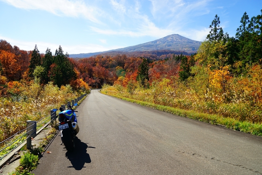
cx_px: 131
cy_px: 88
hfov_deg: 73.7
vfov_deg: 53.2
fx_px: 175
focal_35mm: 24
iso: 320
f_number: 8
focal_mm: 24
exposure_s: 1/500
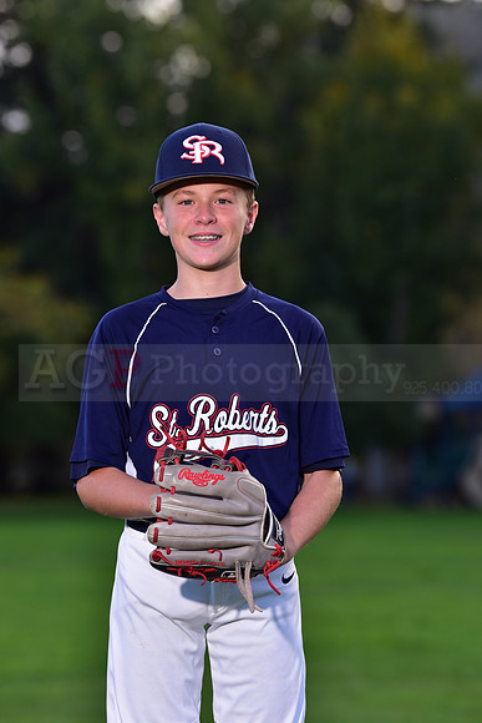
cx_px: 241
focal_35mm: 175
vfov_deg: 11.7
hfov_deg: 7.9
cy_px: 362
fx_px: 3512
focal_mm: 175
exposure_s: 1/250
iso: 200
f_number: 5
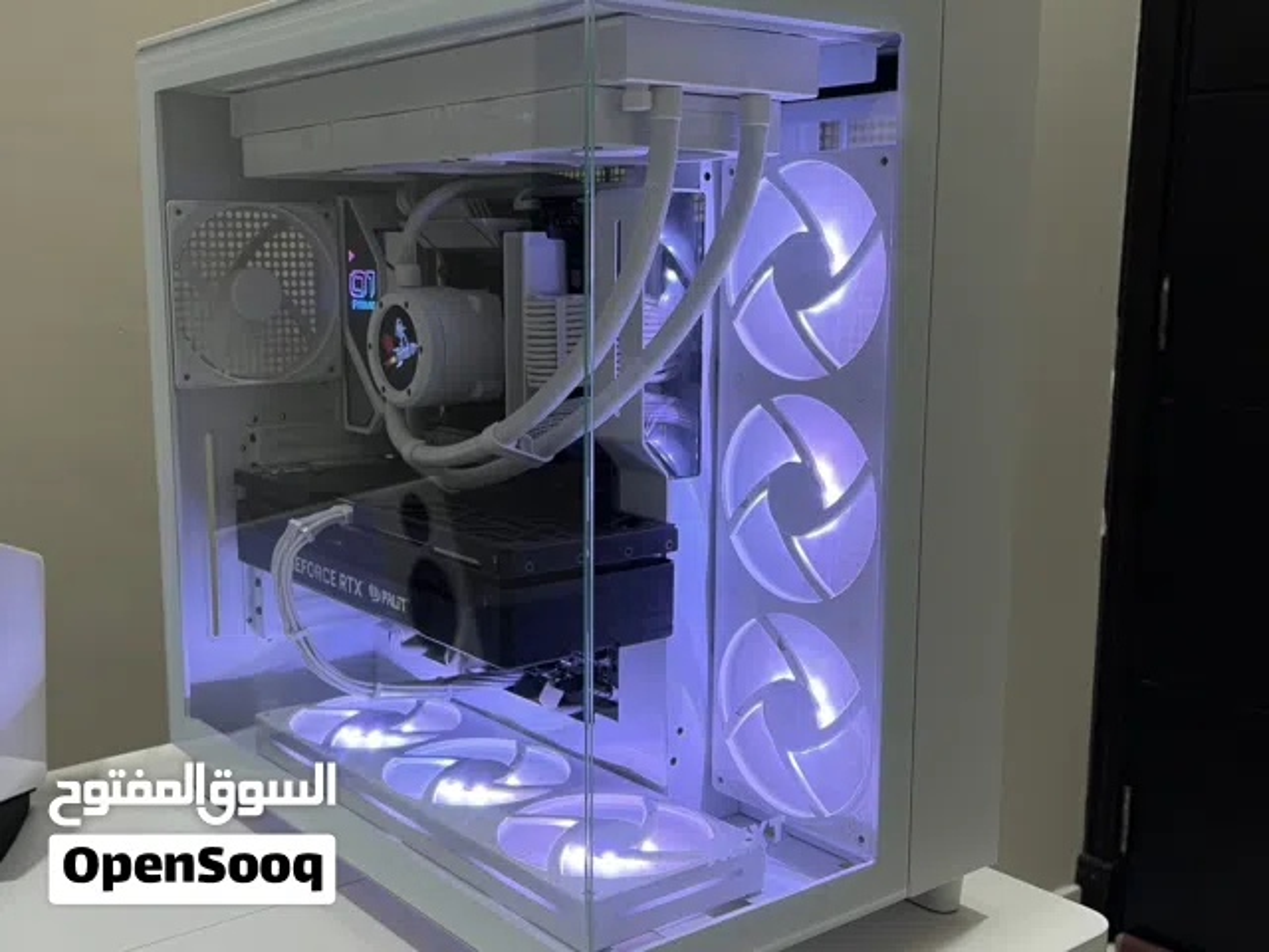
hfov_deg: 67.3
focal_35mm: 26
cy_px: 476
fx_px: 953
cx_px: 634
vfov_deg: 53.1
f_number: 1.5
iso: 125
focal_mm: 5.7
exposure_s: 1/90
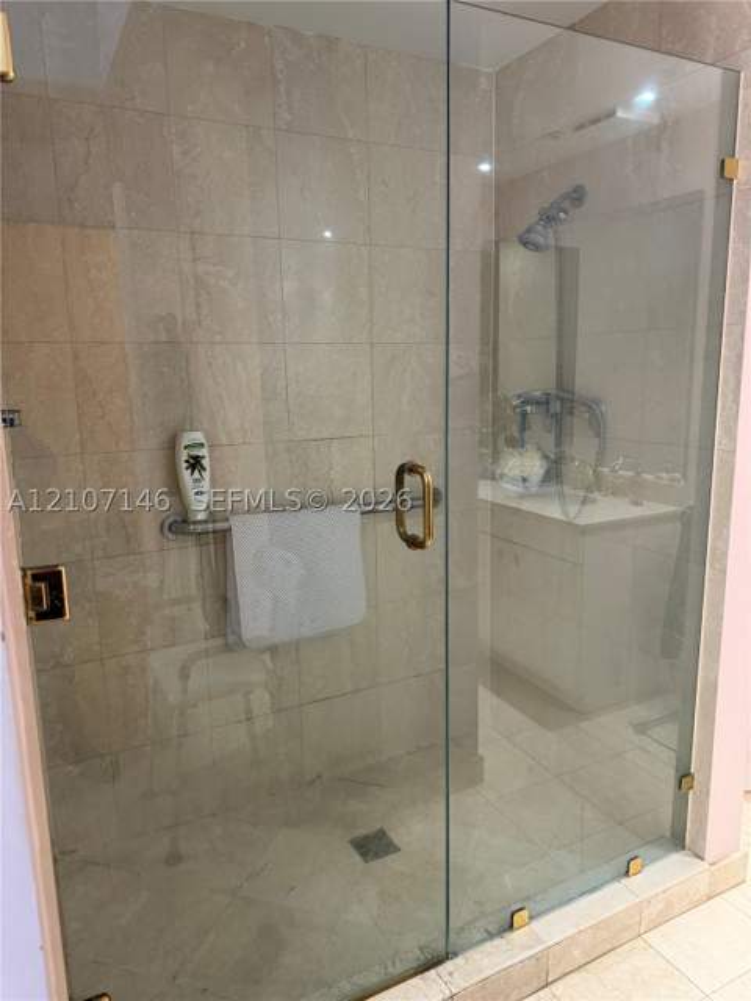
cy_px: 500
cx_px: 376
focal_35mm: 24
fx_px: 694
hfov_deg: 56.8
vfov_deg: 71.6
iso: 320
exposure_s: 1/60
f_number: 1.78
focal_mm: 6.76
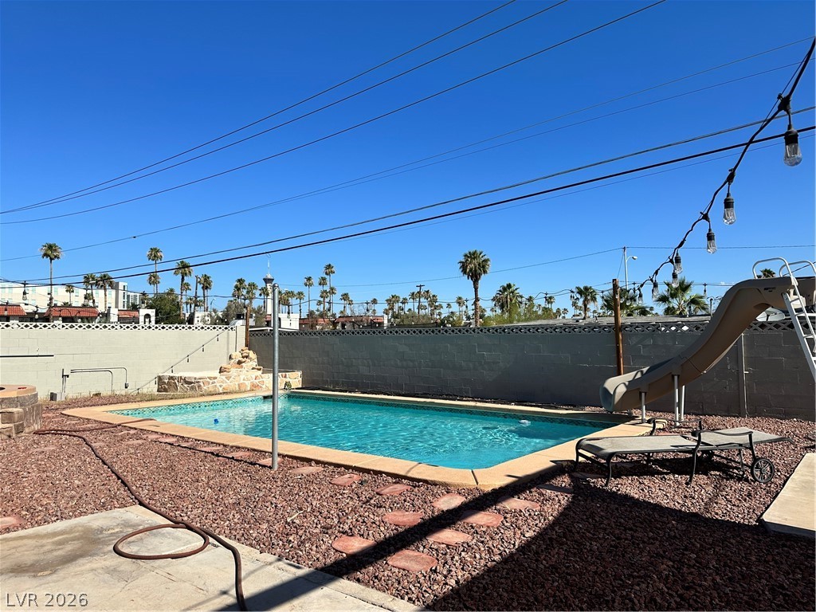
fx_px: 566
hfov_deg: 71.6
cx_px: 408
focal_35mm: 24
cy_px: 306
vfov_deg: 56.8
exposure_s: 1/6211
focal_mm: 6.86
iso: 80
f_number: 1.78
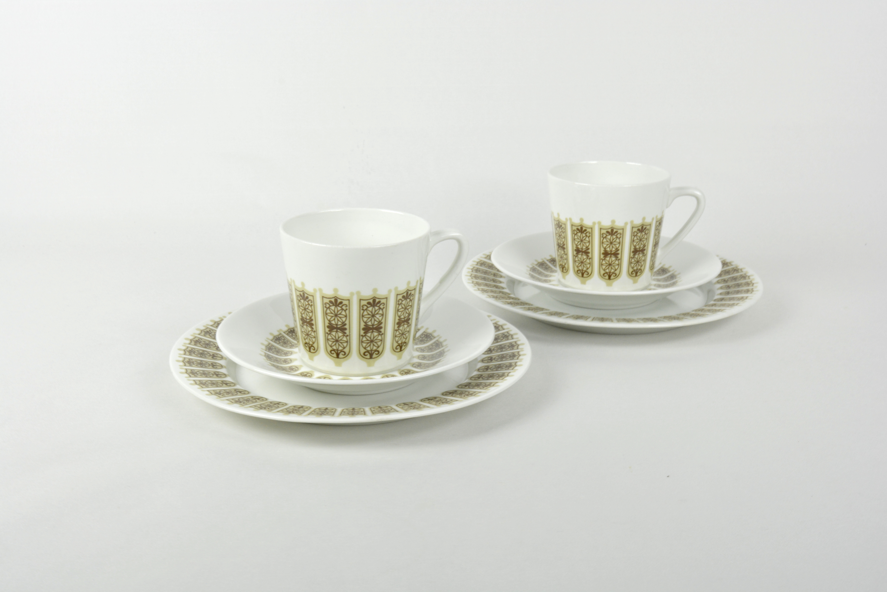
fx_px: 1146
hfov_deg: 42.3
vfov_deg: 29.0
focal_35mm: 46
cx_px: 444
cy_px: 296
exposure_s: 1/4
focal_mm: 31
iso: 400
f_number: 22
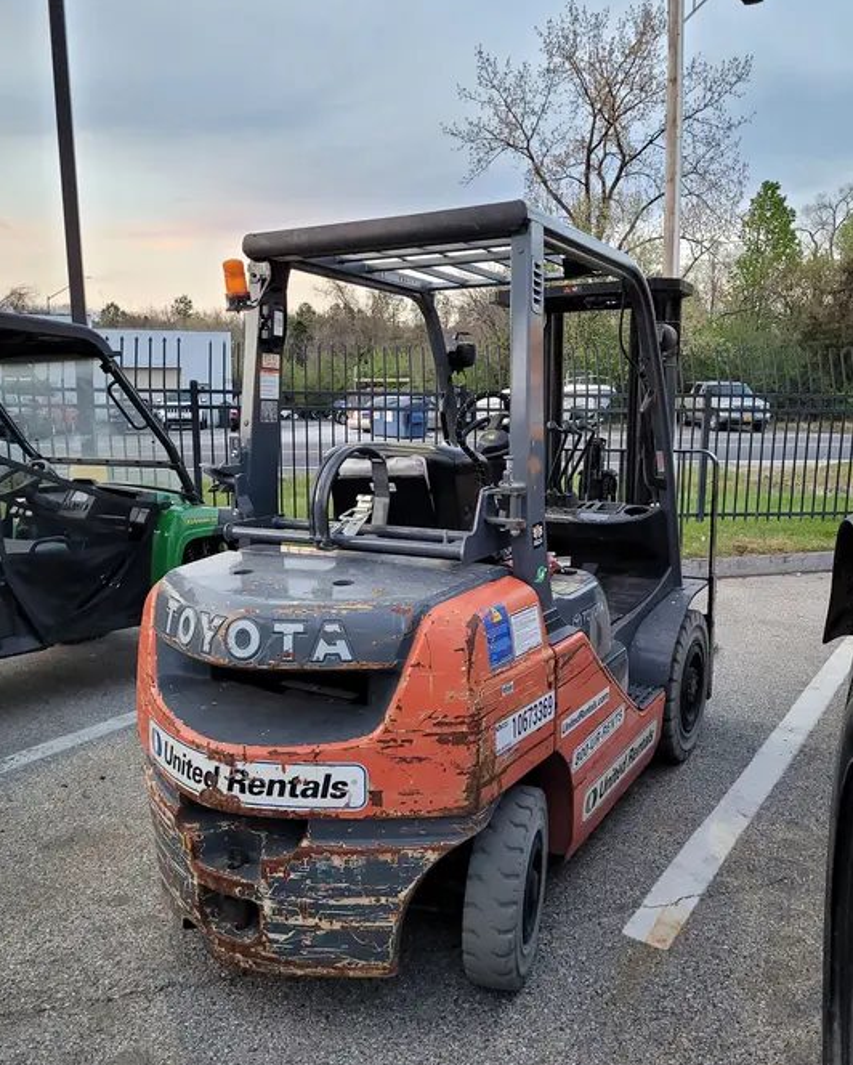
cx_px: 428
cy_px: 548
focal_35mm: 28
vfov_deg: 62.2
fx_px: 883
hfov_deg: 51.6
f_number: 1.8
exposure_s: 1/120
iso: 320
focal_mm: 5.4
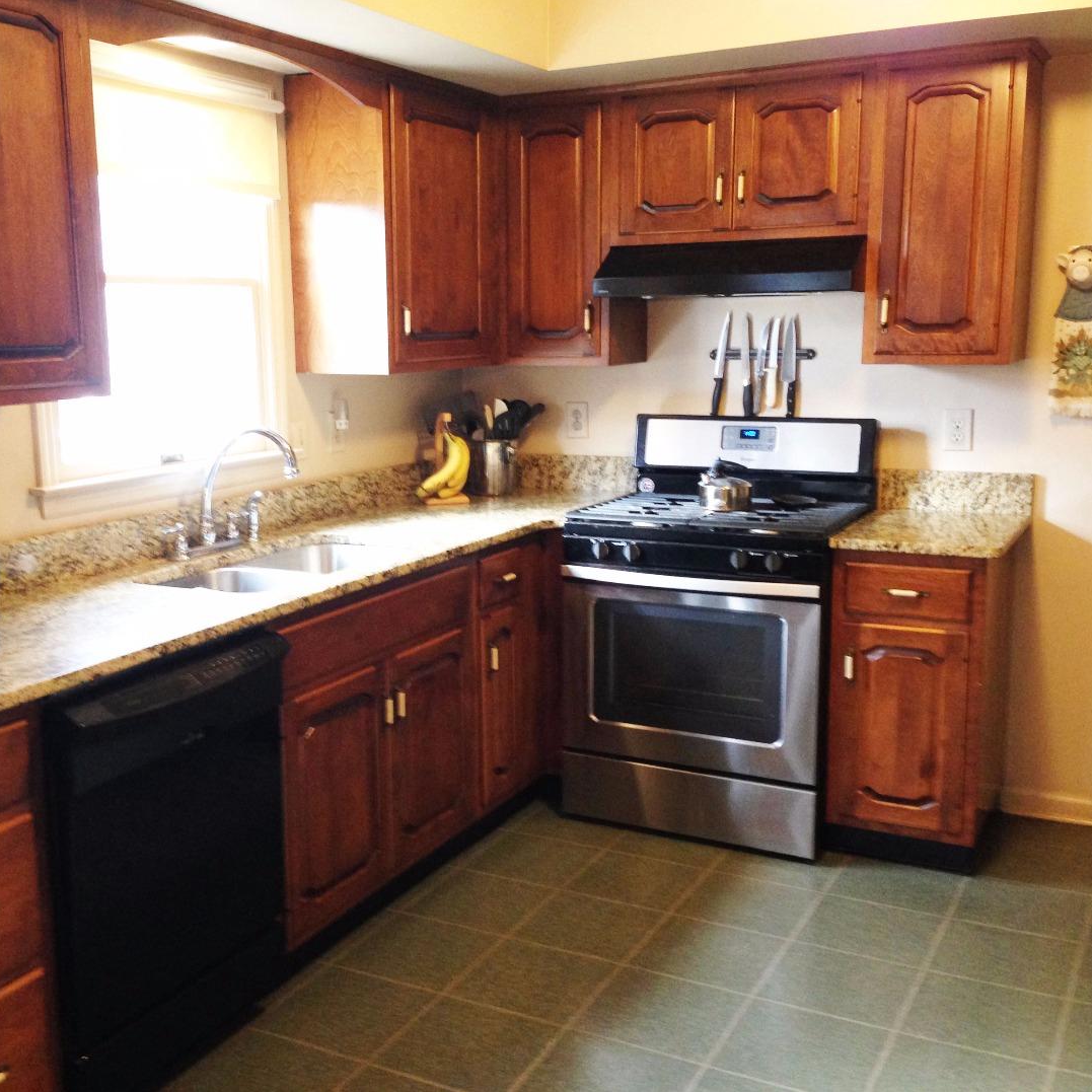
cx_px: 466
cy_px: 547
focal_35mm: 39
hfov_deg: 42.7
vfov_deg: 42.8
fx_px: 1392
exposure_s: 1/20
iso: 160
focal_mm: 4.12
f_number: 2.4
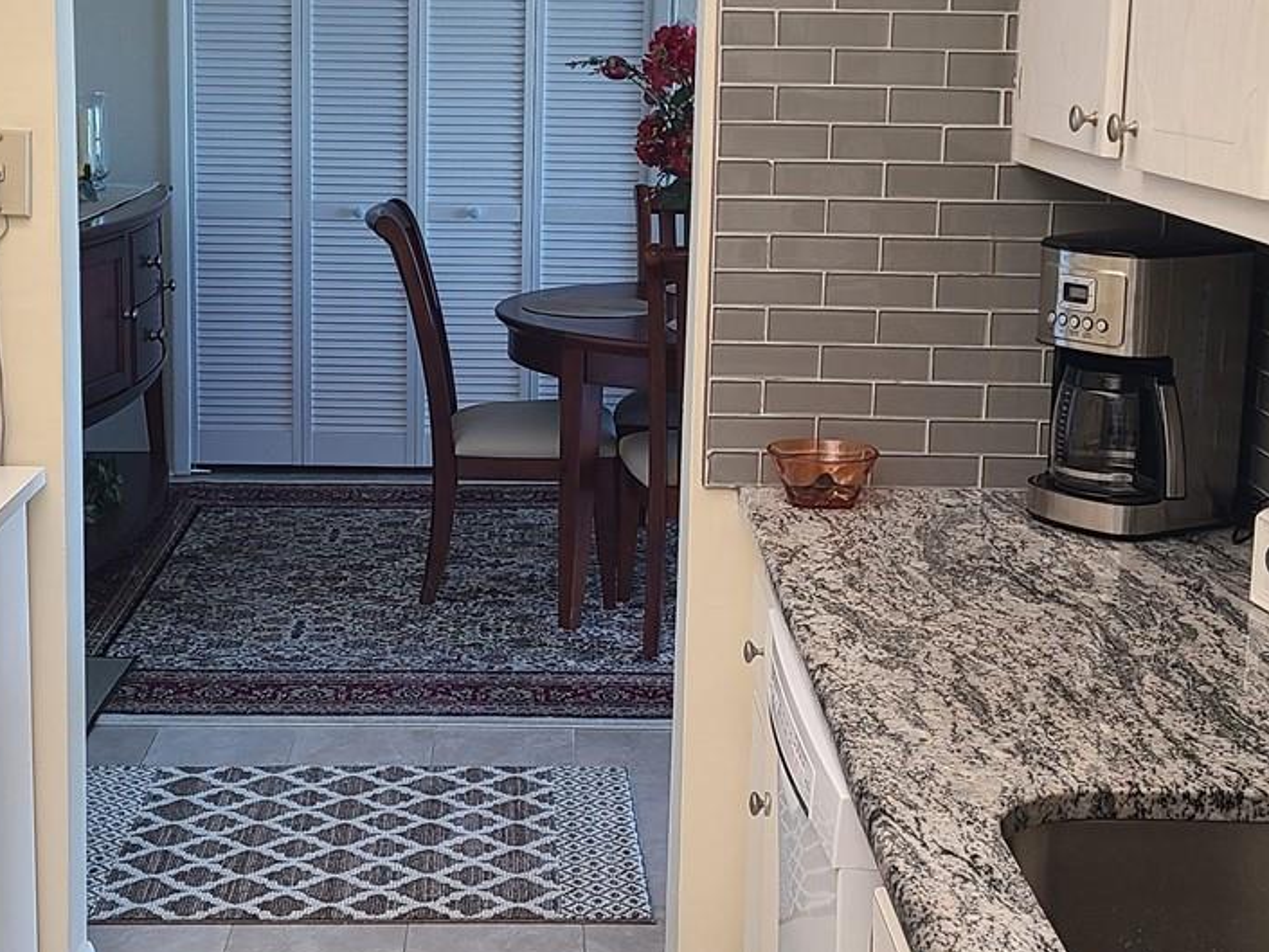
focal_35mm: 59
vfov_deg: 24.8
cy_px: 387
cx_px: 551
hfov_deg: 32.7
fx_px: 2163
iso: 100
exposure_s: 1/60
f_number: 1.8
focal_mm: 5.4
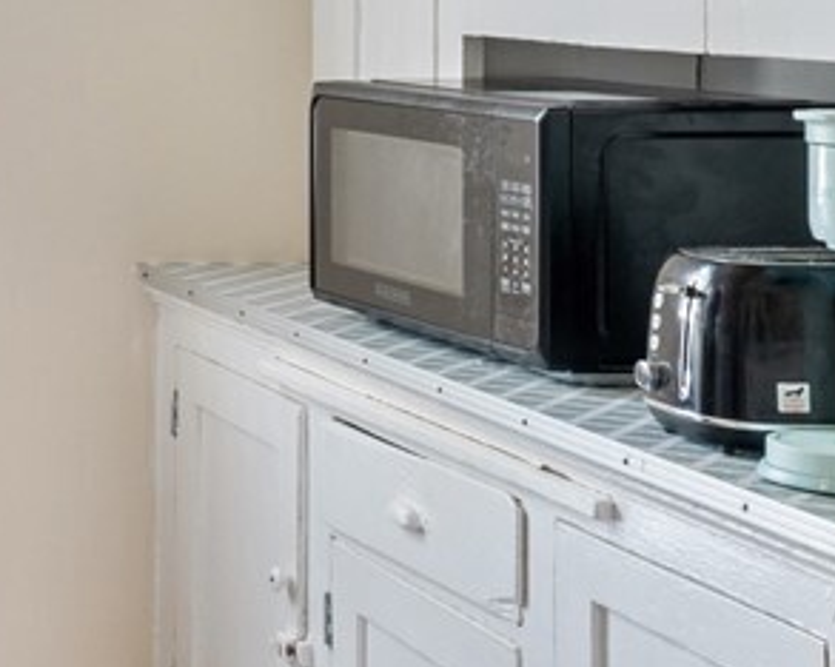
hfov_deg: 17.1
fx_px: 2216
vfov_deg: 16.8
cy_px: 47
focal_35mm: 90
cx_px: -721
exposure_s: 1/5
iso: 200
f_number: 10
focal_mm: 16.5
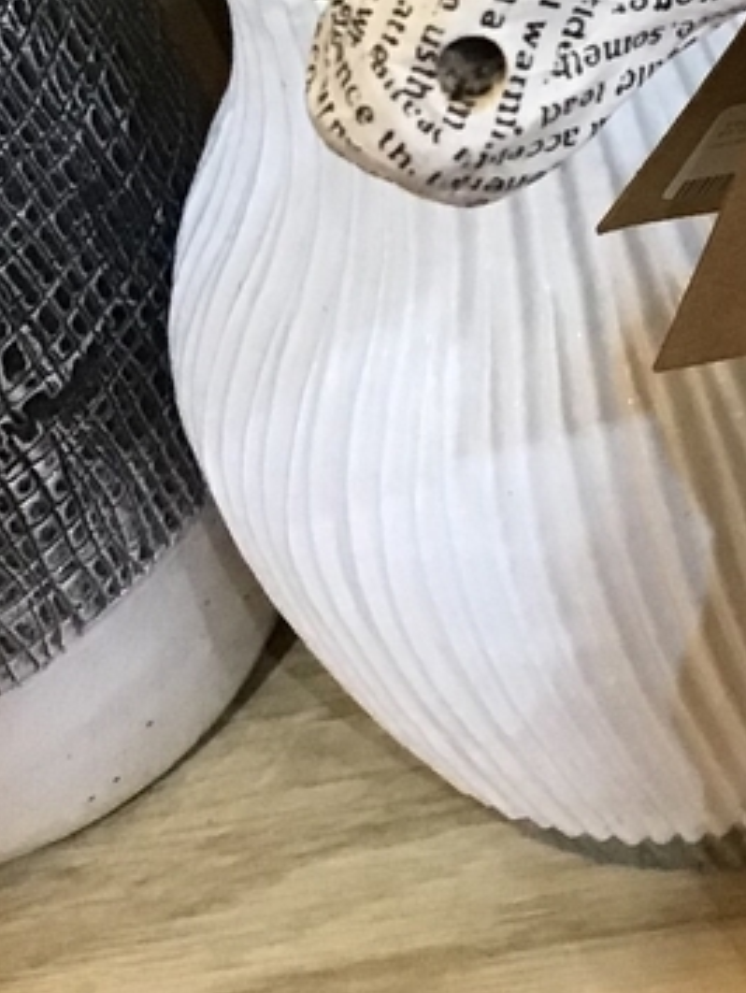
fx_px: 3013
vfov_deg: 18.4
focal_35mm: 105
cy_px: 123
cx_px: 1178
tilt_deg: -47.6
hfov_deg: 13.2
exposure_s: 1/30
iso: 125
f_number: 2.4
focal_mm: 3.3
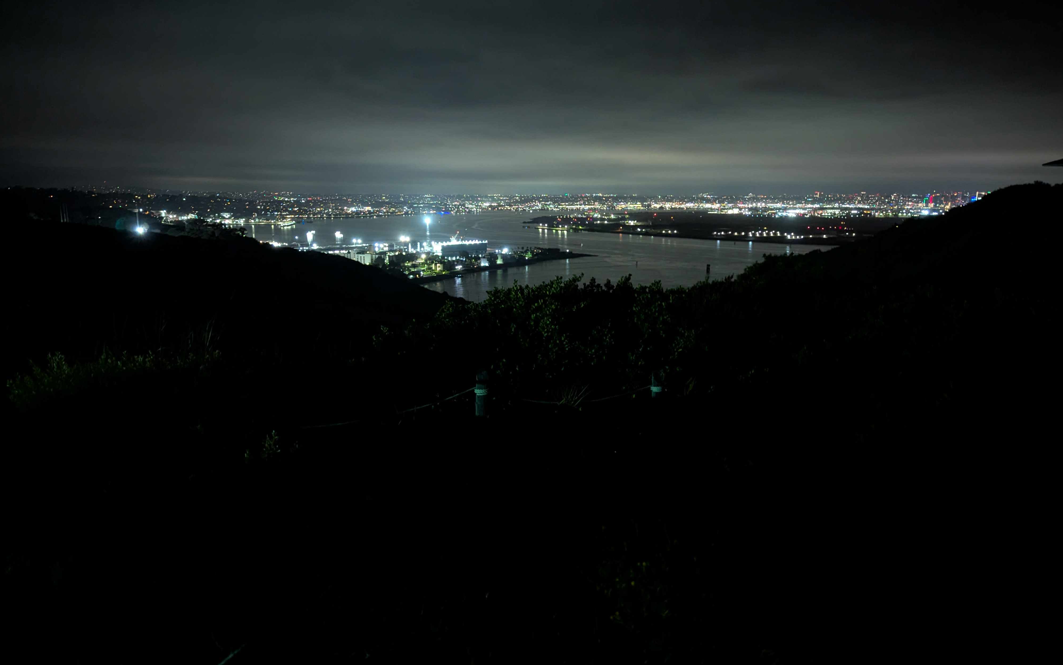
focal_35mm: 26
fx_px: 753
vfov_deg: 47.6
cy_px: 334
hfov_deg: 70.4
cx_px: 528
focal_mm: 6.81
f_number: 1.85
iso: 2349
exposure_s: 1/14.9
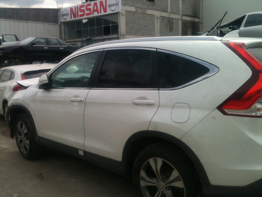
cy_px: 98
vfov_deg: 40.7
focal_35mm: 35
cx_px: 131
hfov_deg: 52.6
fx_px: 265
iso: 64
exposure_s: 1/1042
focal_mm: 3.85
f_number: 2.8
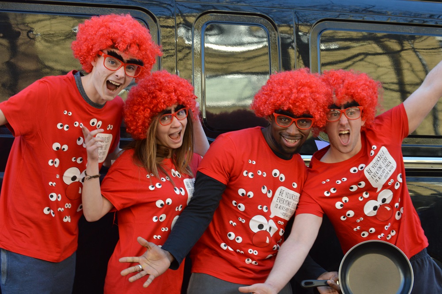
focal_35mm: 82
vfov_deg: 16.5
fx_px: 1012
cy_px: 147
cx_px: 221
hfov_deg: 24.6
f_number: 5.6
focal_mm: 55
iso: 320
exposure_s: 1/125
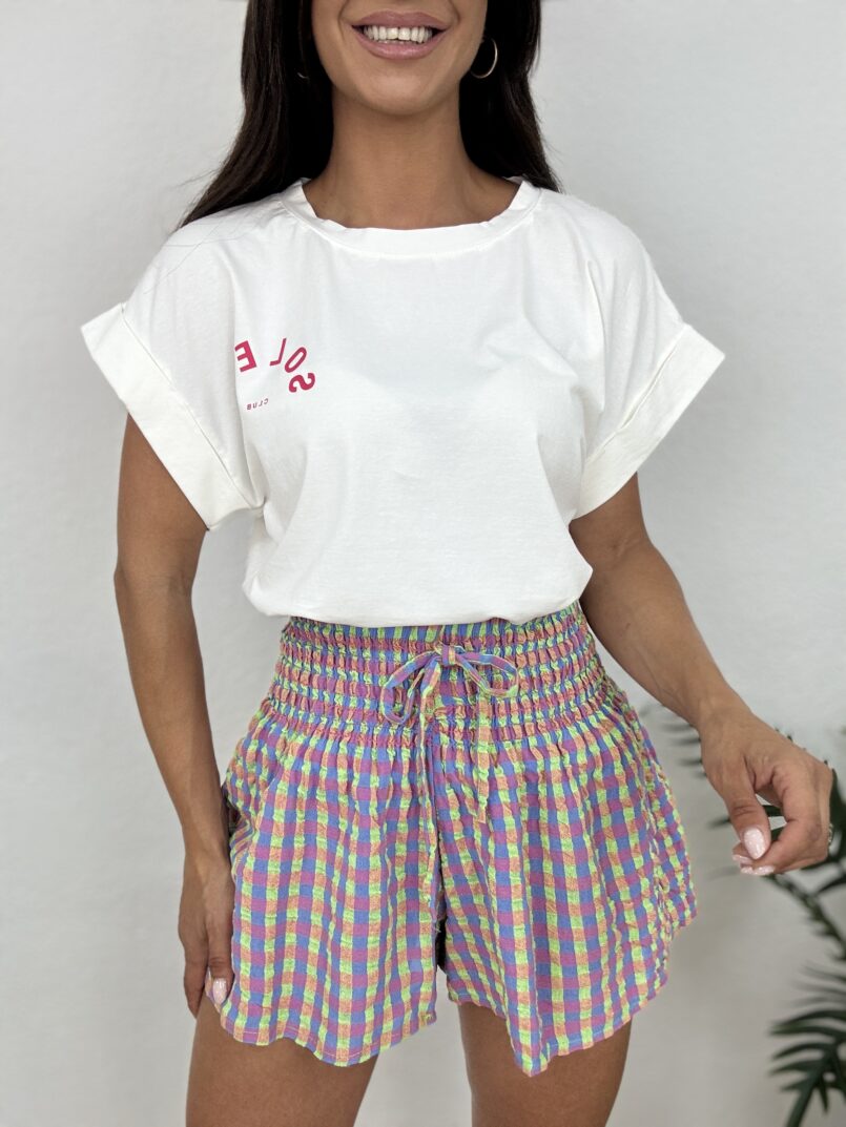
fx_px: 977
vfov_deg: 60.0
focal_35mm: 30
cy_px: 564
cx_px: 423
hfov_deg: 46.8
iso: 32
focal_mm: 2.69
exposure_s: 1/100
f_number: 1.9
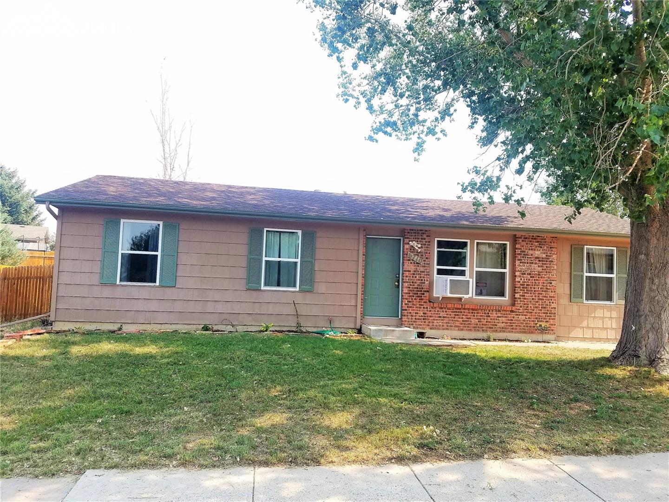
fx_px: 502
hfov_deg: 67.3
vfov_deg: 53.1
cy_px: 251
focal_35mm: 26
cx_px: 334
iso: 50
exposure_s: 1/752
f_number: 1.7
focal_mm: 4.2
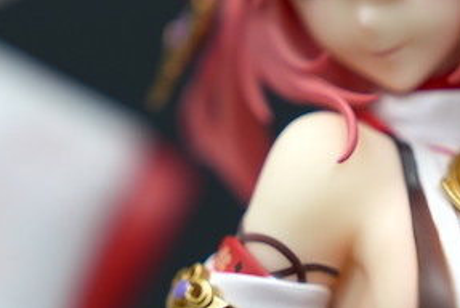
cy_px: 3
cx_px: 311
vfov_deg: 7.2
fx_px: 2430
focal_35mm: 190
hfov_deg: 10.8
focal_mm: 70
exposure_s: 1/60
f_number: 2.8
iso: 200
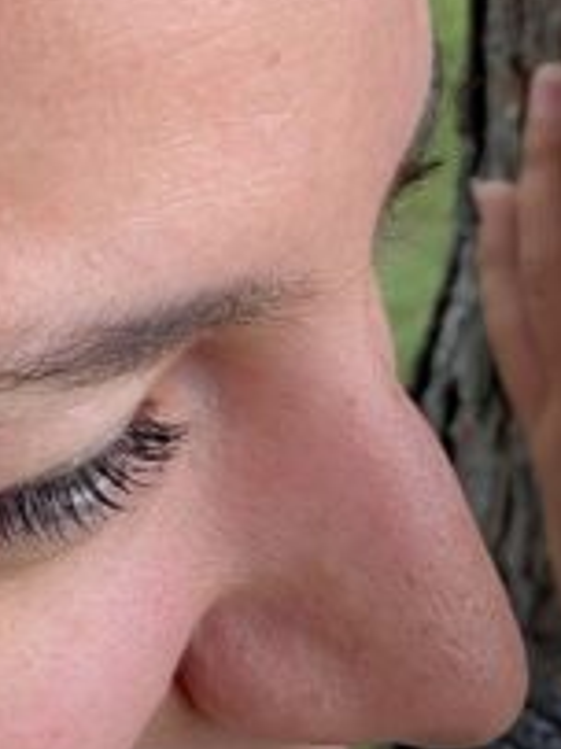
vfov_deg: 15.7
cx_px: -517
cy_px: -148
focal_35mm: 121
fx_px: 2617
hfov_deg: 11.2
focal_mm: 4.53
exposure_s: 1/278
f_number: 1.7
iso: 32
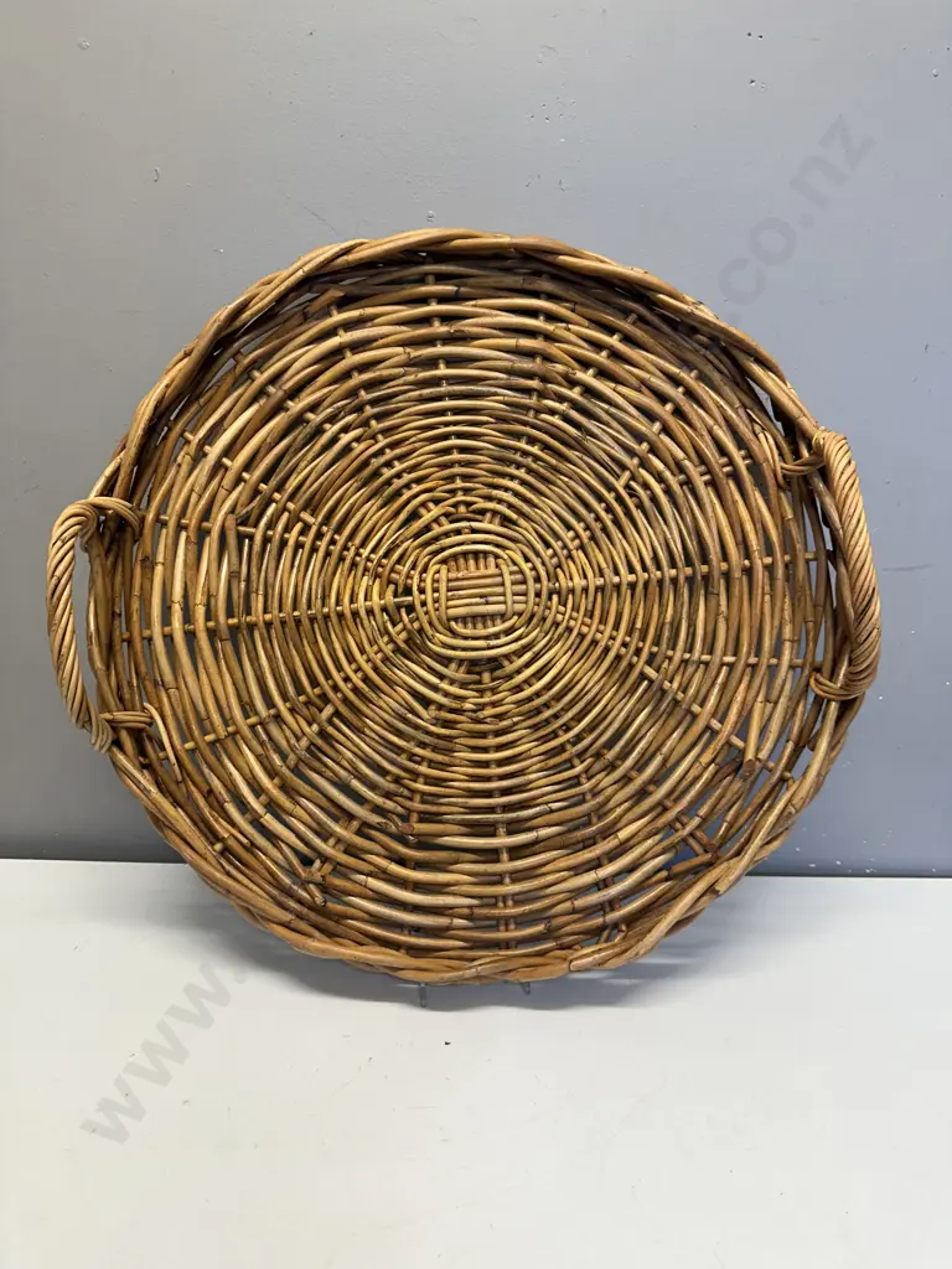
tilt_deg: -15.5
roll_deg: -2.9
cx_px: 476
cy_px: 634
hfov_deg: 56.8
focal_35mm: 24
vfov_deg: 71.6
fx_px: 880
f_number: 1.78
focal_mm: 6.86
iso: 125
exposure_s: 1/100
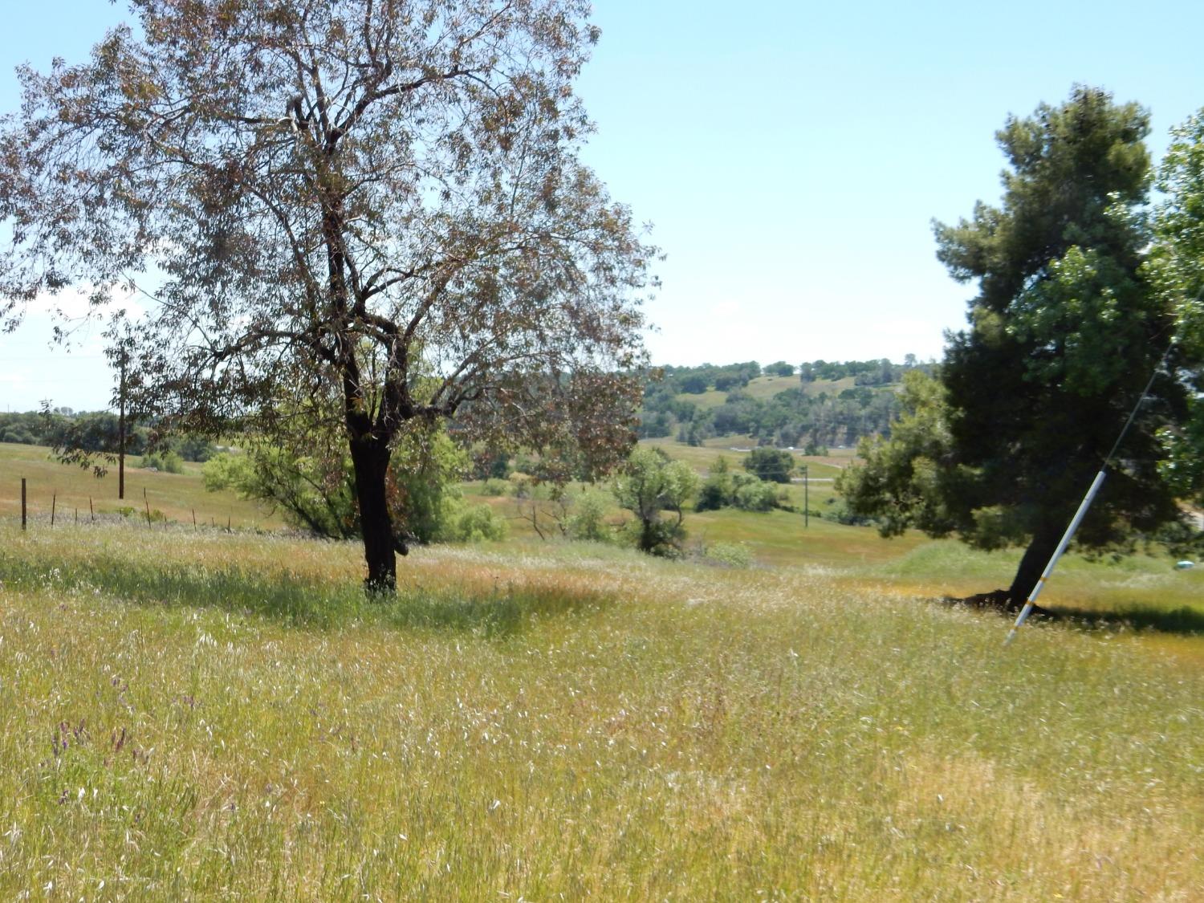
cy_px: 452
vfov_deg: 33.6
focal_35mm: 43
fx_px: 1496
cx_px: 602
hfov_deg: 43.9
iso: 125
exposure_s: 1/800
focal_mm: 7.6
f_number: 4.2
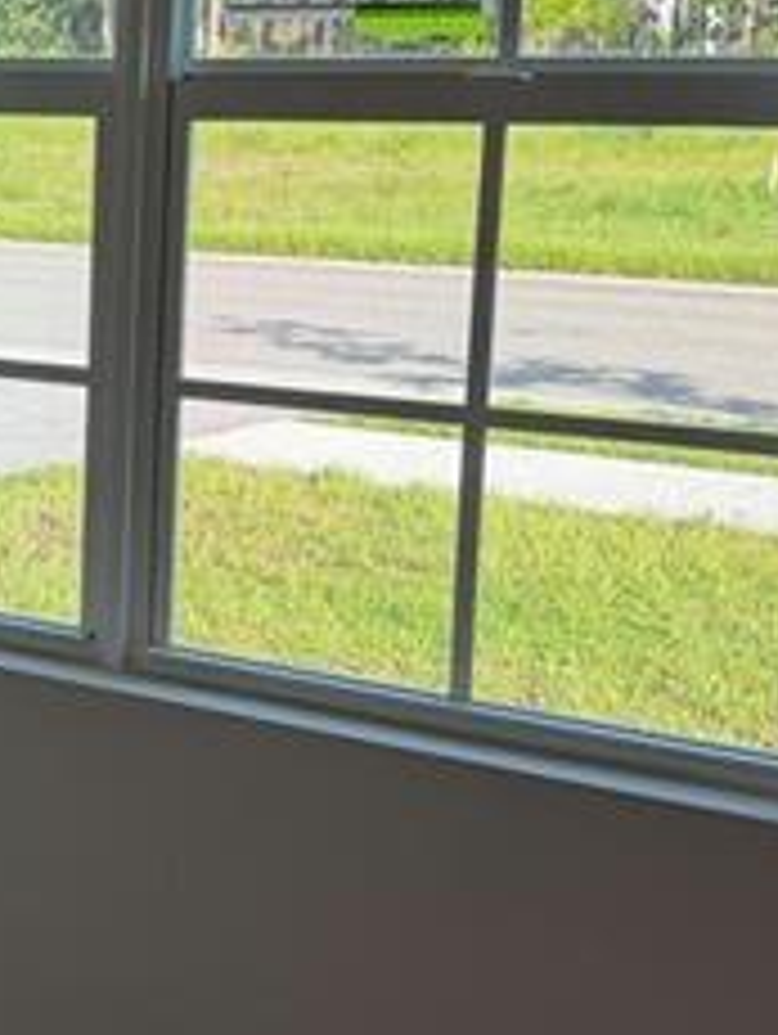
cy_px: 459
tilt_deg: -8.8
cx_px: -247
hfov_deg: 17.3
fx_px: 2393
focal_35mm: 80
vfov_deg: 24.4
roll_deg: +0.0
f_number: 1.78
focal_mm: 6.76
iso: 100
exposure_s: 1/358
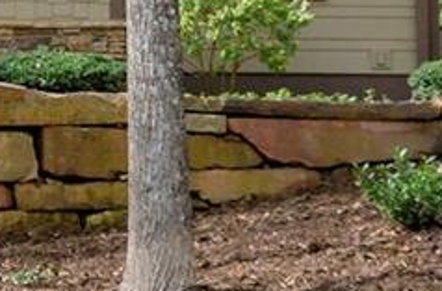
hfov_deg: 10.2
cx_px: -264
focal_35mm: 194
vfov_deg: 6.9
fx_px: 2374
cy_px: -136
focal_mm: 30
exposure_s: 1/400
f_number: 10
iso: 250
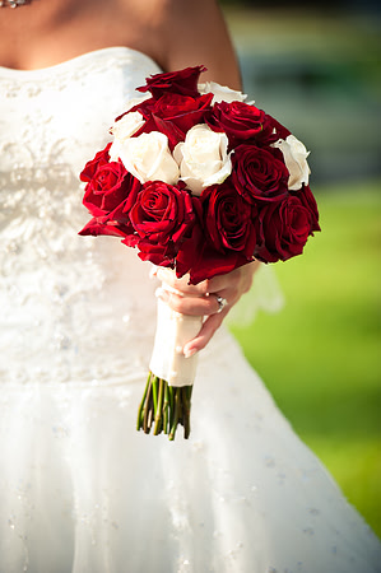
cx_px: 190
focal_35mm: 200
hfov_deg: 6.9
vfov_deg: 10.3
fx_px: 3182
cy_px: 286
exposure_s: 1/800
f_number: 2.8
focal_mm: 200
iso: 200
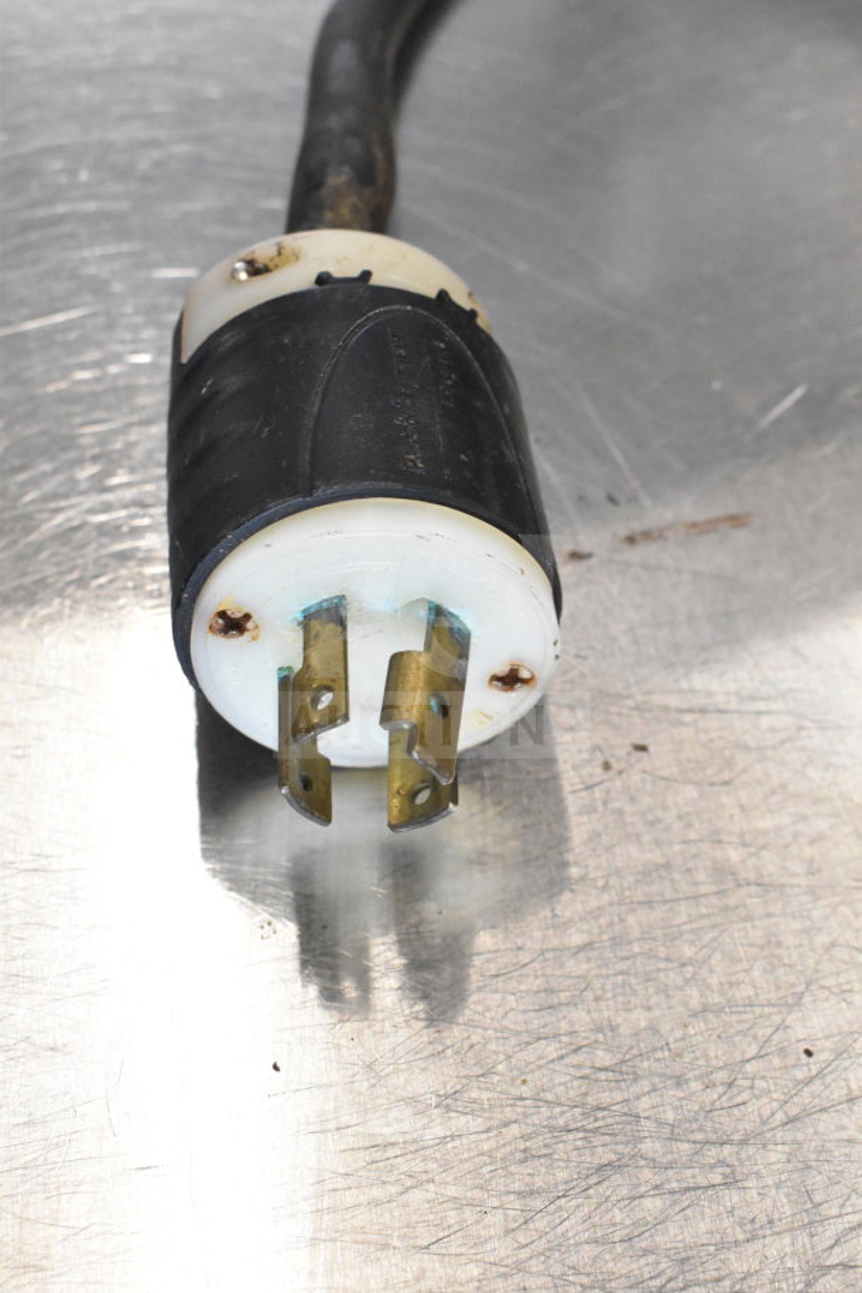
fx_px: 1724
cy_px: 646
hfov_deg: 28.1
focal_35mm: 48
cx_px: 431
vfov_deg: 41.1
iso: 6400
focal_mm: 32
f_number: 7.1
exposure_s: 1/200
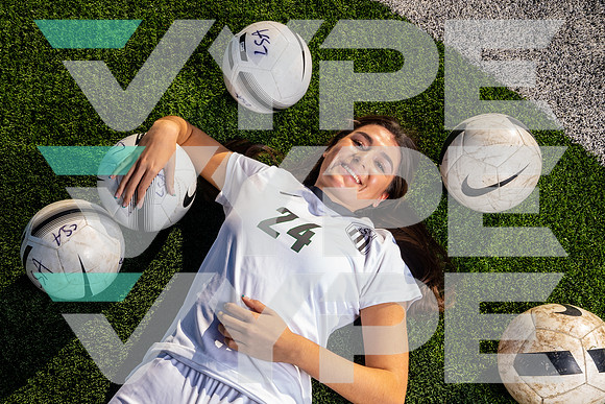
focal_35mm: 43
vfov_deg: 31.2
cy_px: 244
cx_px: 266
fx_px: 721
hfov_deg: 45.4
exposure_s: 1/250
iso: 160
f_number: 11
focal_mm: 33
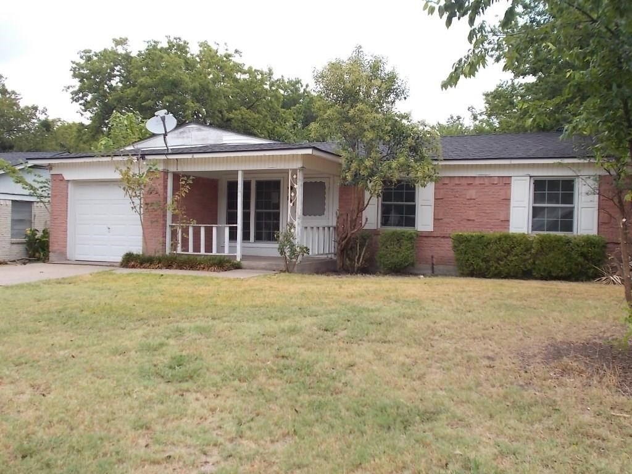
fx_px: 621
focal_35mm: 34
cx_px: 316
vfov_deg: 41.8
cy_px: 237
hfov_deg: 54.0
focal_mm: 6
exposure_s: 1/320
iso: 80
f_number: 3.6
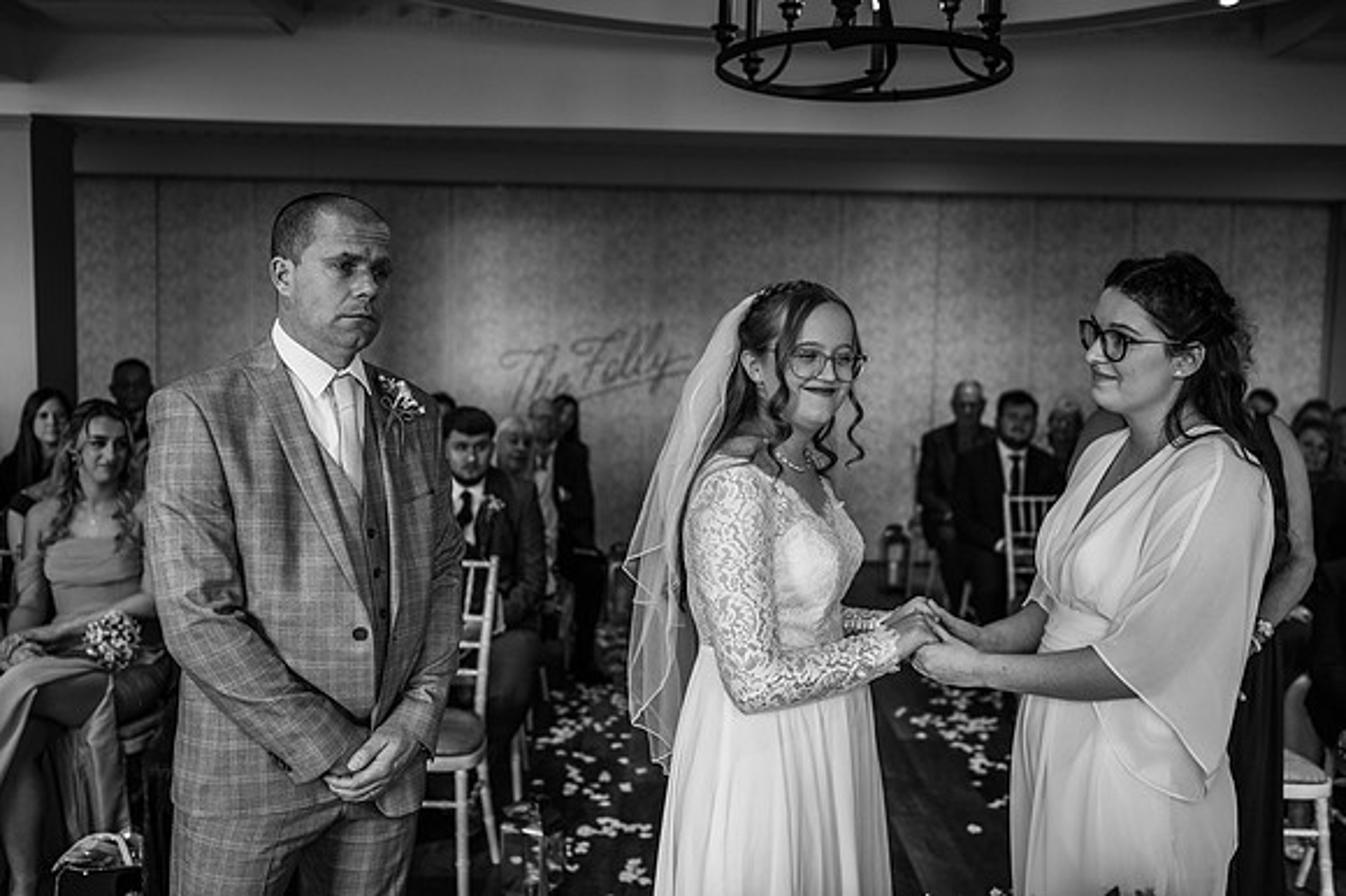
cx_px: 673
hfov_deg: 54.5
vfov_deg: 37.8
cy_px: 448
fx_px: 1308
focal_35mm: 35
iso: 320
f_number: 2.5
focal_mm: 35
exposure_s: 1/200
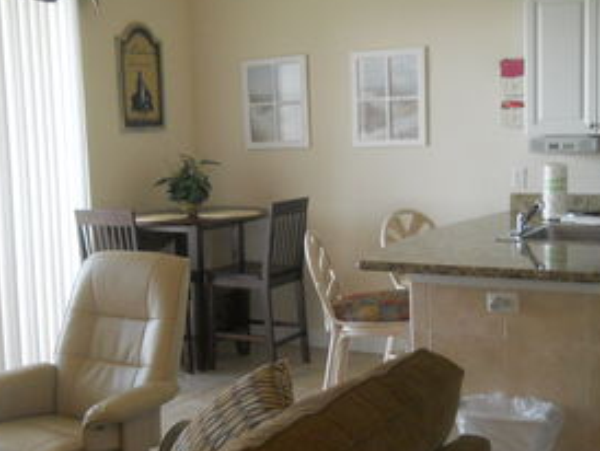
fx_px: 954
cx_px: 265
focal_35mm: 55
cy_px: 269
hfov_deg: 34.9
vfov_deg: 26.5
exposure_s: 1/80
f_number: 3.1
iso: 400
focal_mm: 6.72
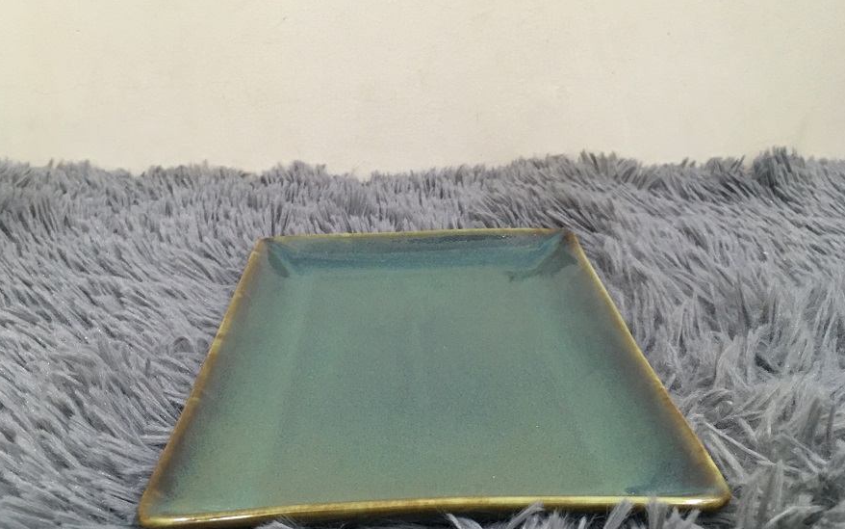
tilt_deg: -17.9
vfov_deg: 30.6
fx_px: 967
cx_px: 422
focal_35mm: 42
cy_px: 267
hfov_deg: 47.2
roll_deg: -0.6
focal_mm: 4.15
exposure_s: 1/33
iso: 125
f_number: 2.2
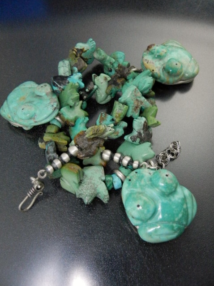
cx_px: 107
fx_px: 280
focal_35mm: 34
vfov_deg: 54.0
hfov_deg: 41.8
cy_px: 143
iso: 800
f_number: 7.2
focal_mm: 6.2
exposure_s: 1/30
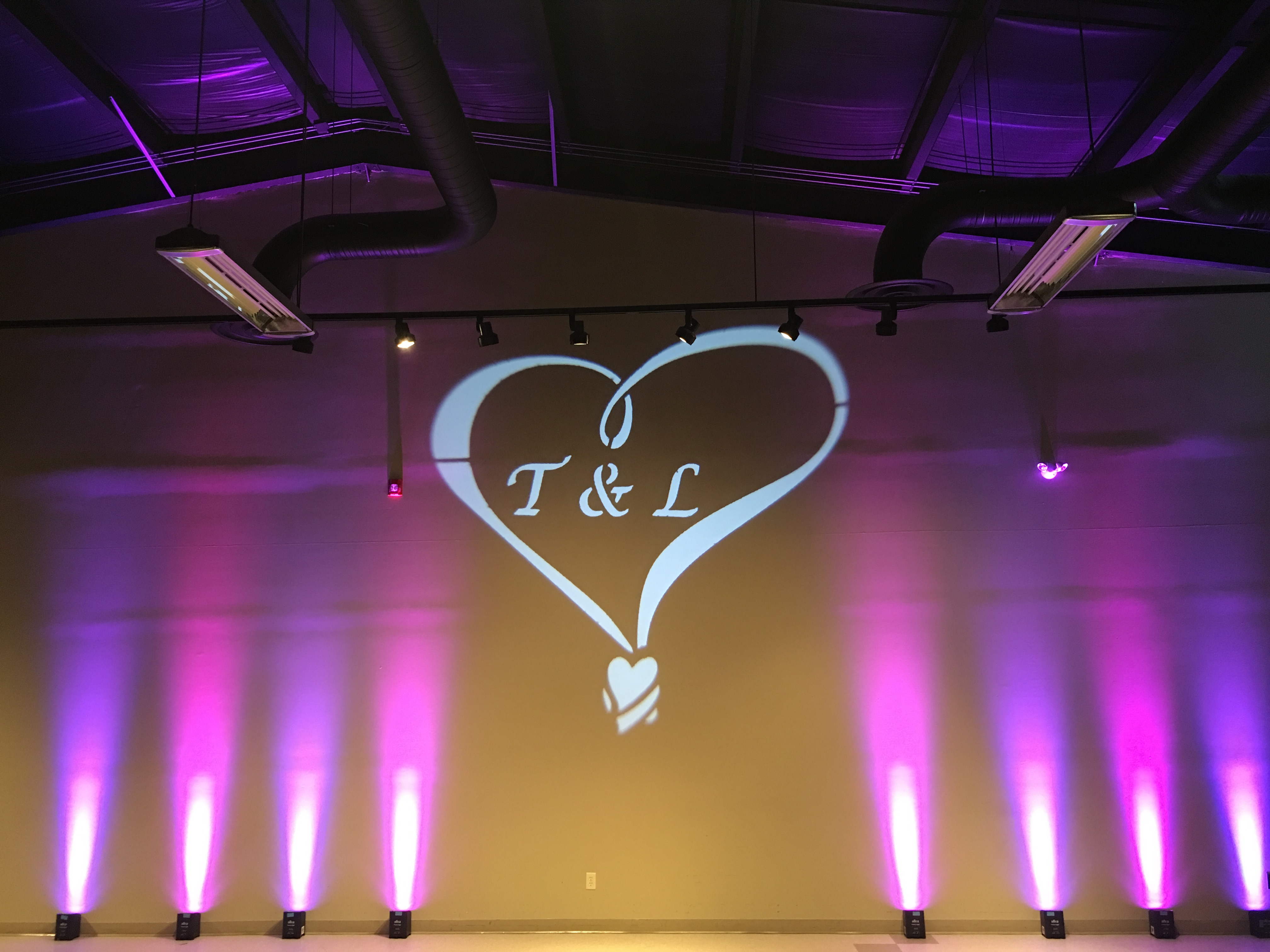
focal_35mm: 29
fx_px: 1064
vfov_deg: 48.2
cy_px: 476
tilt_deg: +11.1
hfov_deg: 61.7
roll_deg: -0.2
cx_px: 635
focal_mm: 4.15
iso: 80
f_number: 2.2
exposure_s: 1/10
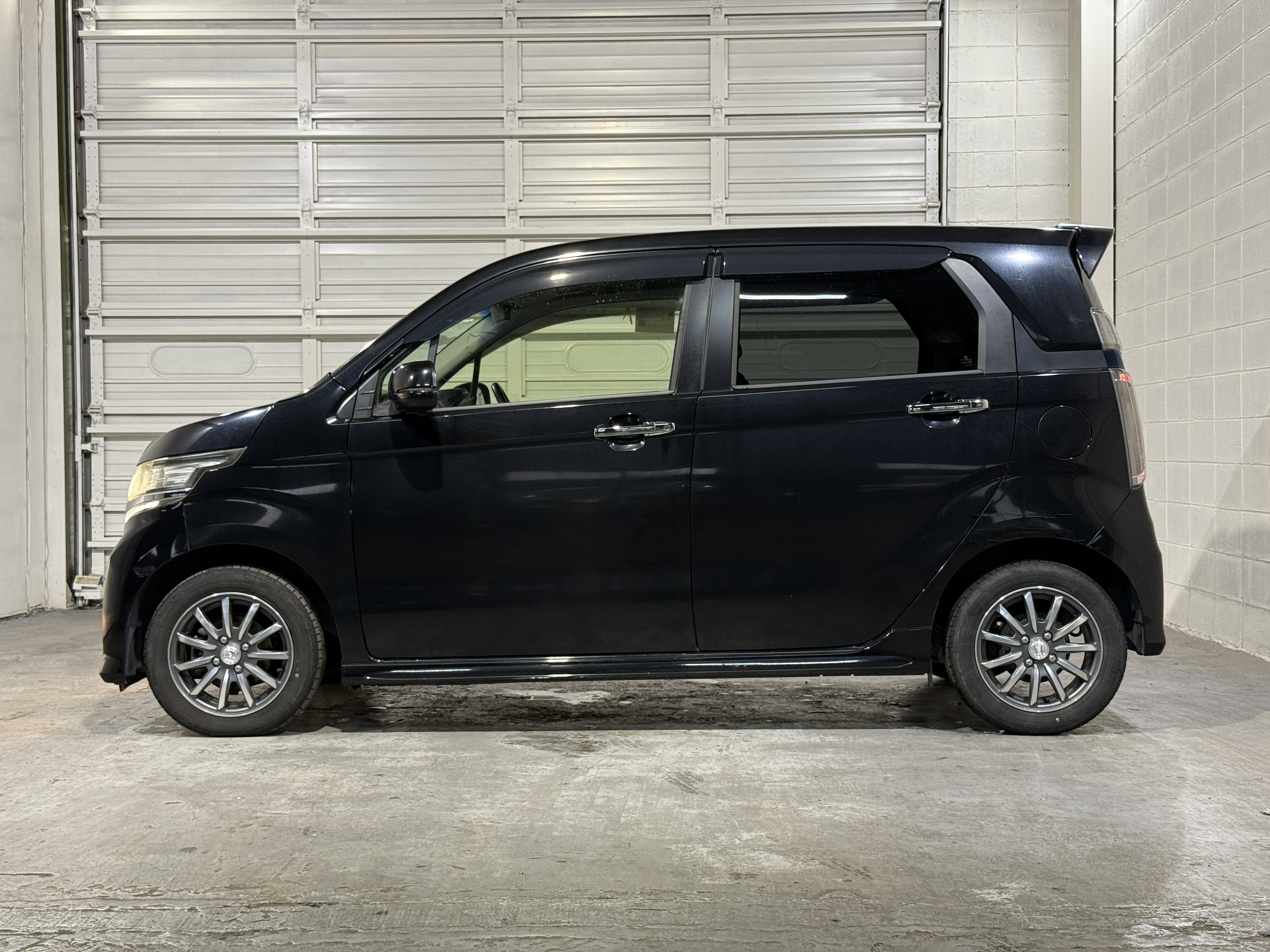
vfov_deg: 30.3
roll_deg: +0.4
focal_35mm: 48
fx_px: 1761
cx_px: 635
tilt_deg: -0.6
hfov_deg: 39.7
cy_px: 476
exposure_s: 1/60
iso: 160
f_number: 1.78
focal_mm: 6.76
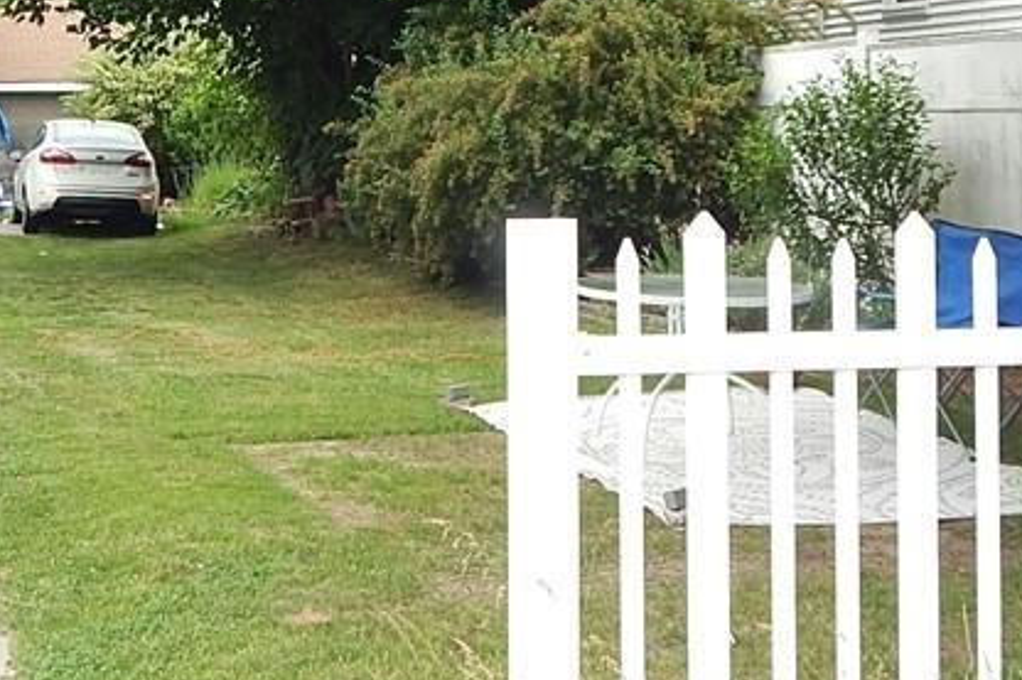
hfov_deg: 31.2
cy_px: 120
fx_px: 1816
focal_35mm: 64
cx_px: 332
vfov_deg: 20.9
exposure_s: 1/400
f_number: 3.1
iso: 180
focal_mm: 4.5
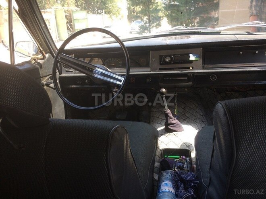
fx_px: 223
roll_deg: -2.5
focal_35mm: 29
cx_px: 133
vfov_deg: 48.2
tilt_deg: -21.7
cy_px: 100
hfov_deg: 61.7
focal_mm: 4.15
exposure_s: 1/123
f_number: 2.2
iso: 32
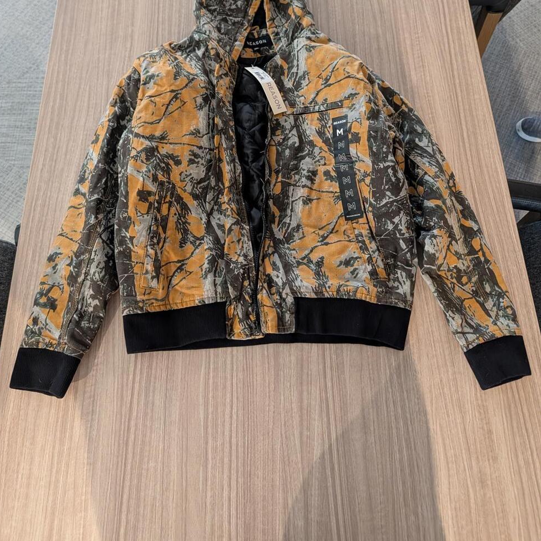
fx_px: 513
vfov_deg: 54.5
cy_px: 182
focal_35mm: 29
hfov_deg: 55.6
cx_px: 264
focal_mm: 6.9
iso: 919
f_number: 1.68
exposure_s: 1/40
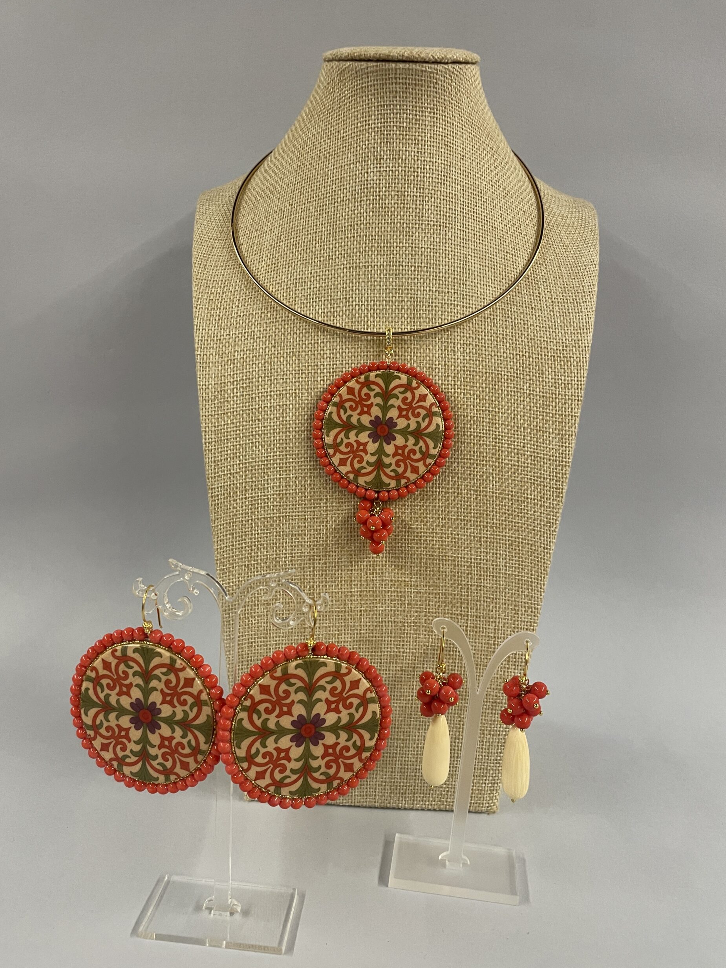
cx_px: 352
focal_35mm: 27
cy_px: 487
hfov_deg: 51.4
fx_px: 755
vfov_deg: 65.3
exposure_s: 1/50
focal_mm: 4.2
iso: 80
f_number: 1.6
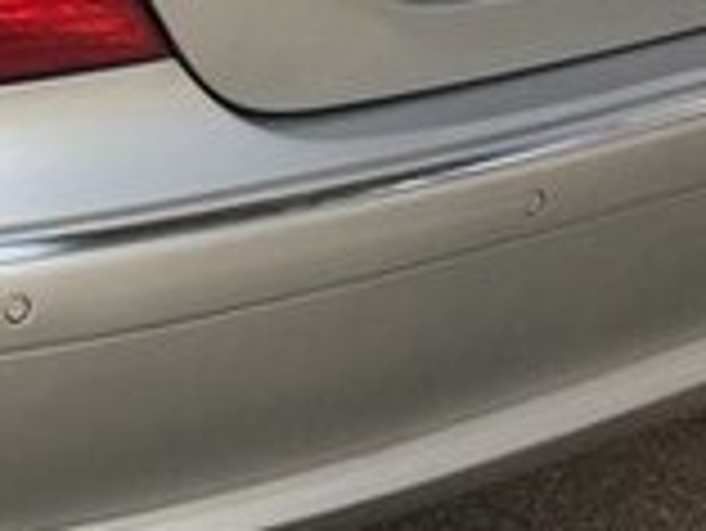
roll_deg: -3.0
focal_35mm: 122
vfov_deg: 11.8
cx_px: -256
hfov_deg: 15.3
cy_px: -182
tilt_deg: -12.9
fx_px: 2490
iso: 32
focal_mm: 4.15
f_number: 2.2
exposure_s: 1/989
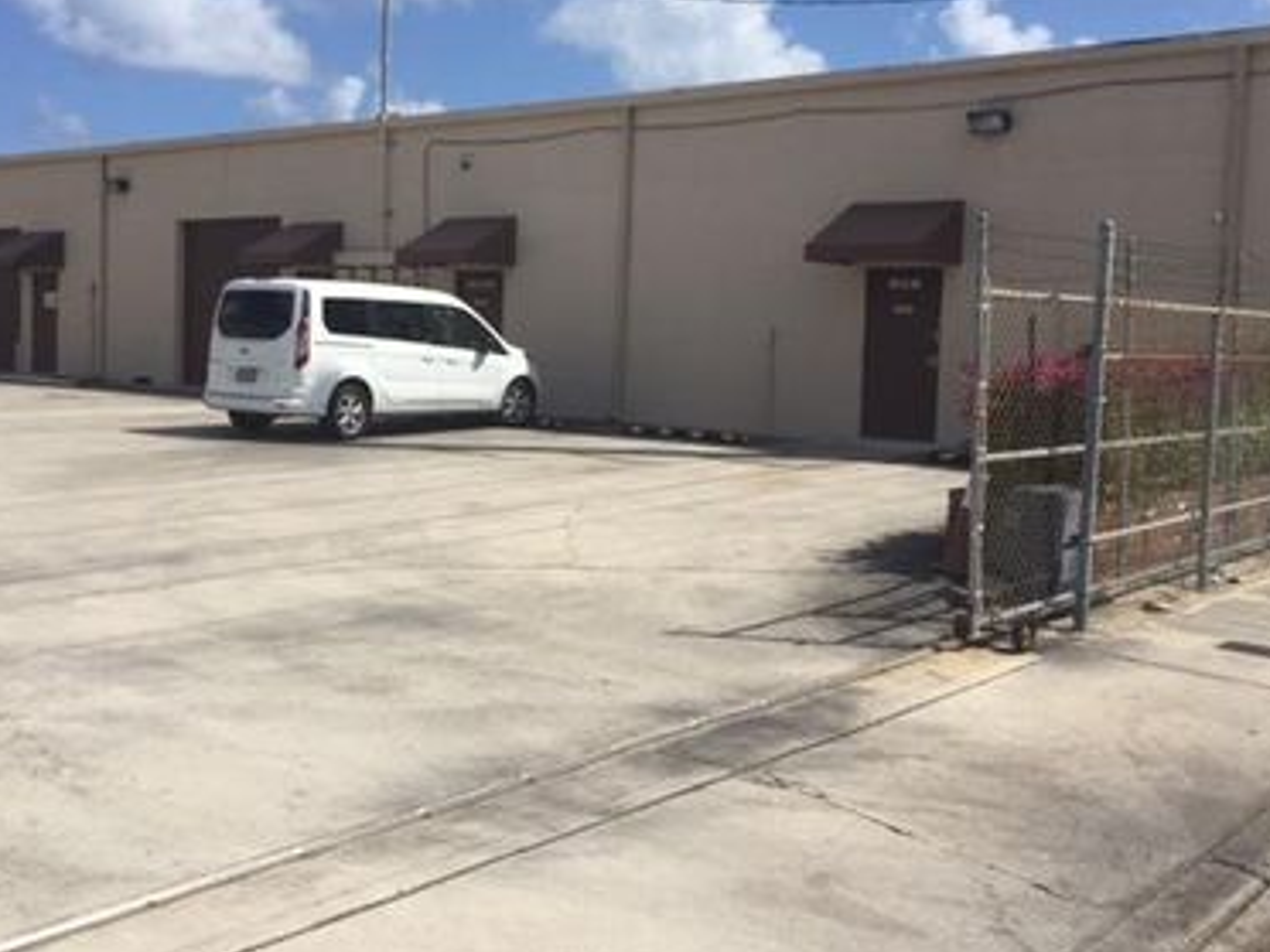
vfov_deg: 36.8
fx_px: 1431
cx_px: 563
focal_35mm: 39
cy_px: 411
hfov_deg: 47.8
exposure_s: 1/3968
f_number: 2.2
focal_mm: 4.15
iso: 32
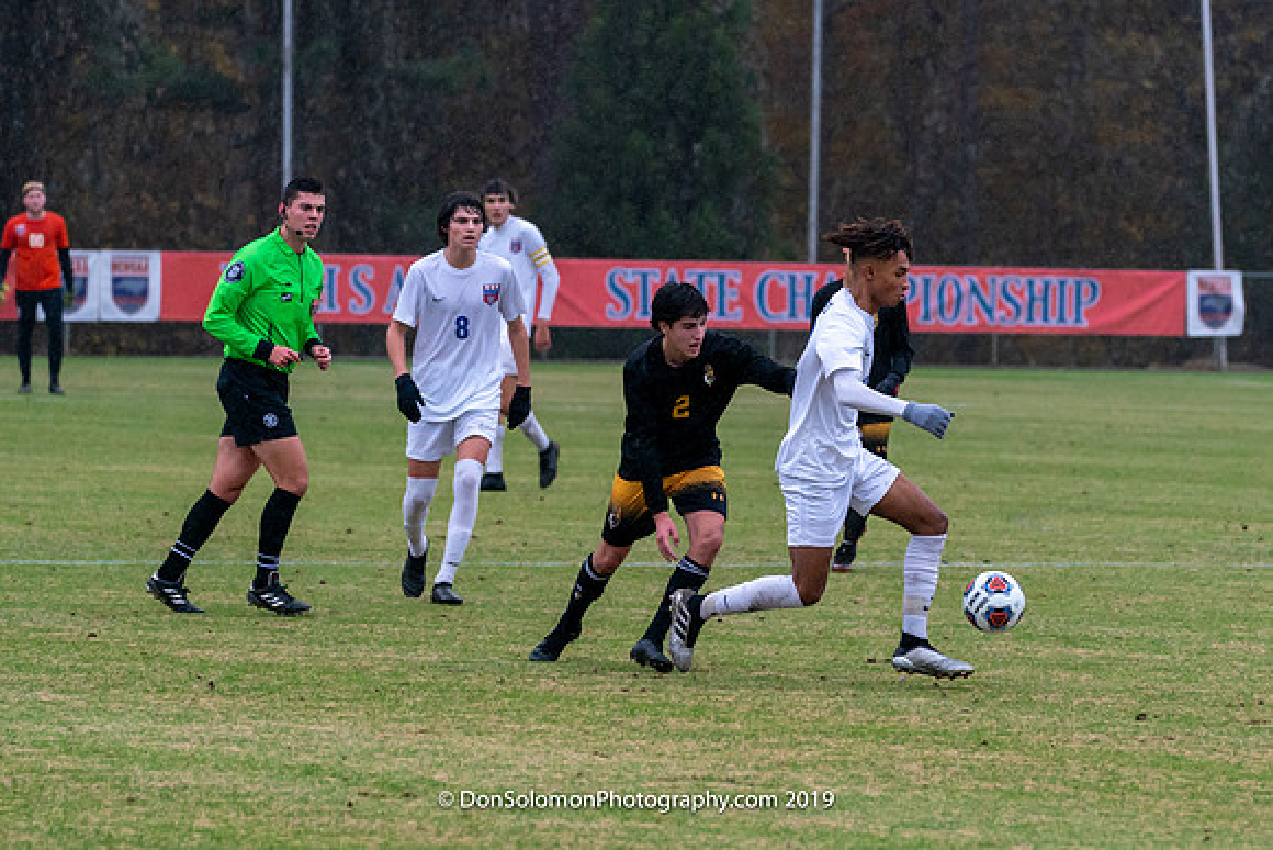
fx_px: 10130
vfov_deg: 4.8
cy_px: 528
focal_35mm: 286
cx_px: 852
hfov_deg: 7.2
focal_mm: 190
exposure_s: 1/1000
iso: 2500
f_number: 5.6
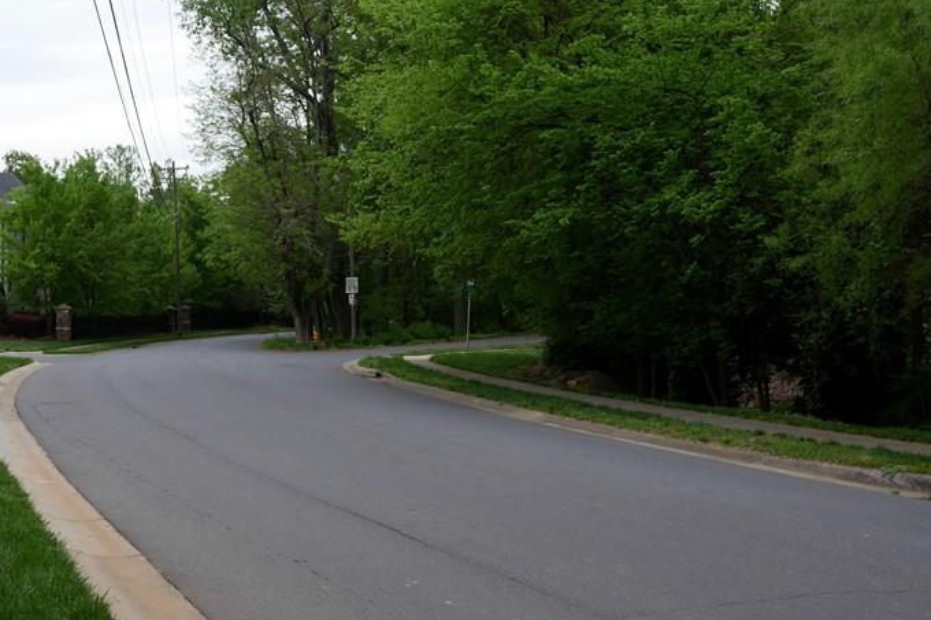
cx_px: 318
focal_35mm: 47
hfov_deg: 41.4
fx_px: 1215
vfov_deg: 28.5
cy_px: 235
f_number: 2.5
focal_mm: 15
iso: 200
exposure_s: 1/200
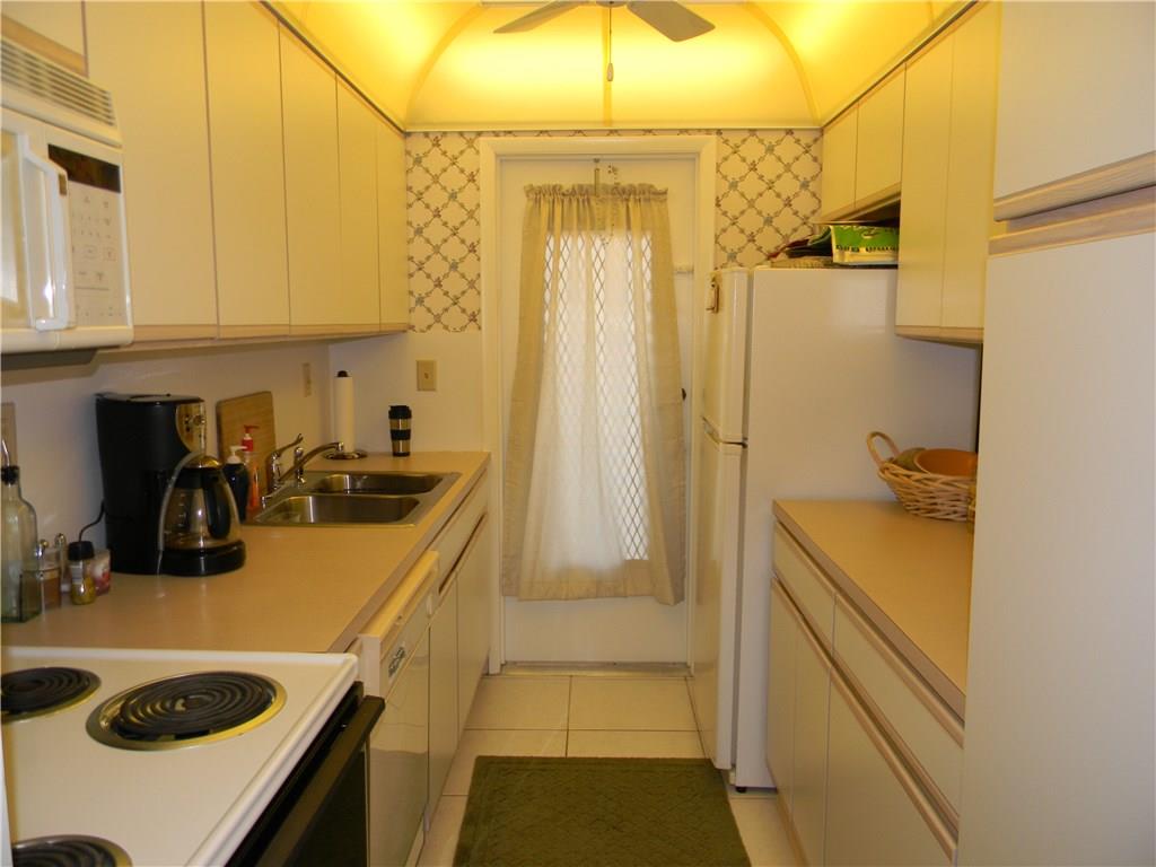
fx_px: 935
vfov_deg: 49.7
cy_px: 434
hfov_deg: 63.4
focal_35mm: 28
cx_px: 578
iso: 80
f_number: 3.5
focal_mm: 5
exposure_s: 1/30
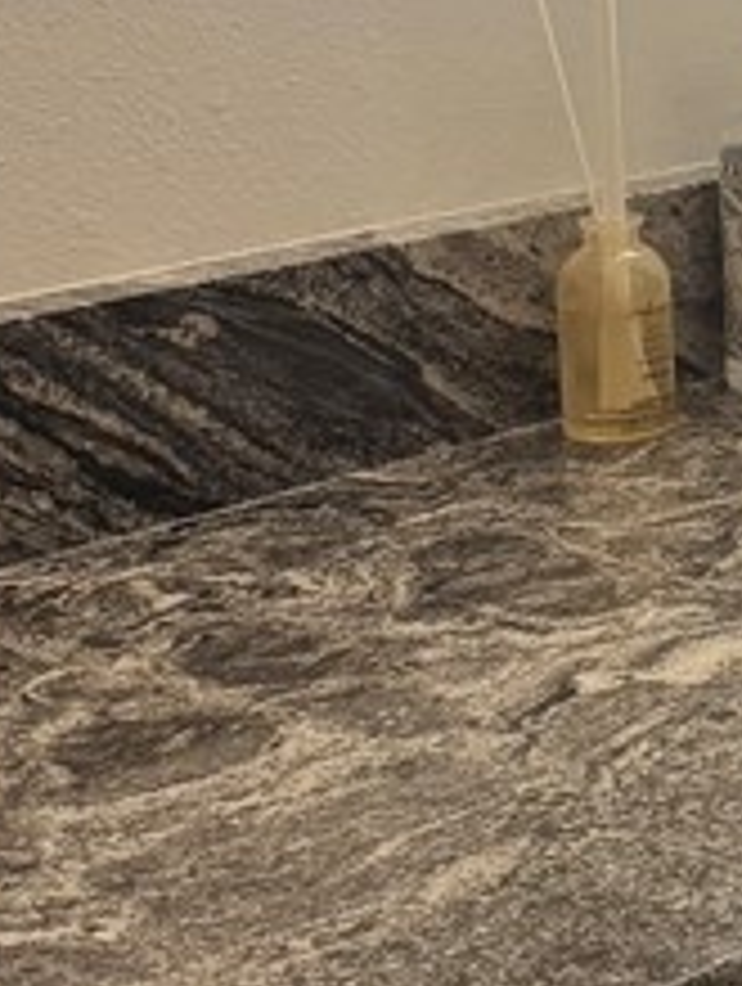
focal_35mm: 112
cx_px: 1587
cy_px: 126
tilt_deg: -10.0
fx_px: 3192
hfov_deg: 11.6
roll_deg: -0.1
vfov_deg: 17.3
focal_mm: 6.76
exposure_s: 1/120
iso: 160
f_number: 1.78
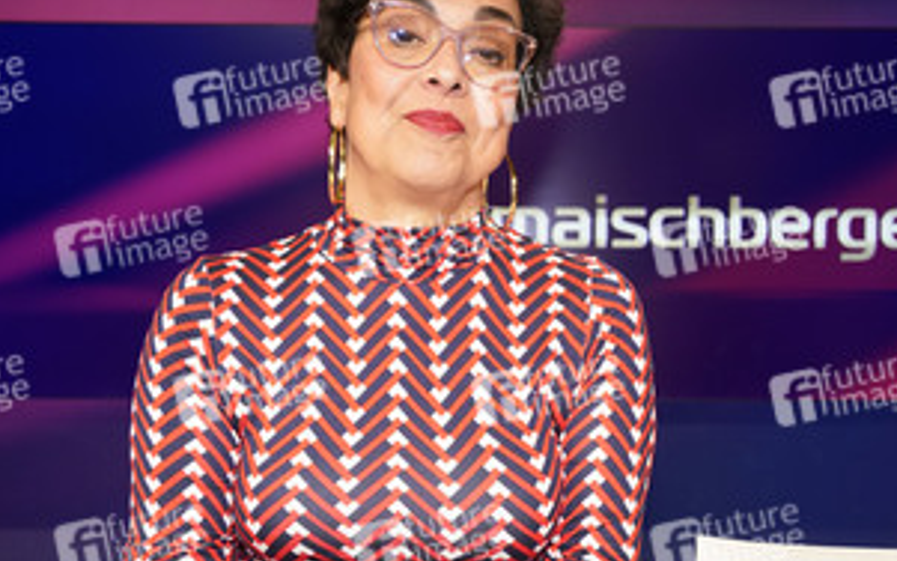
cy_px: 316
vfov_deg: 23.5
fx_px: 1344
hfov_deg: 36.9
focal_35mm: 55
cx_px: 469
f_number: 5
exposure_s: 1/125
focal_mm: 36
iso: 2000
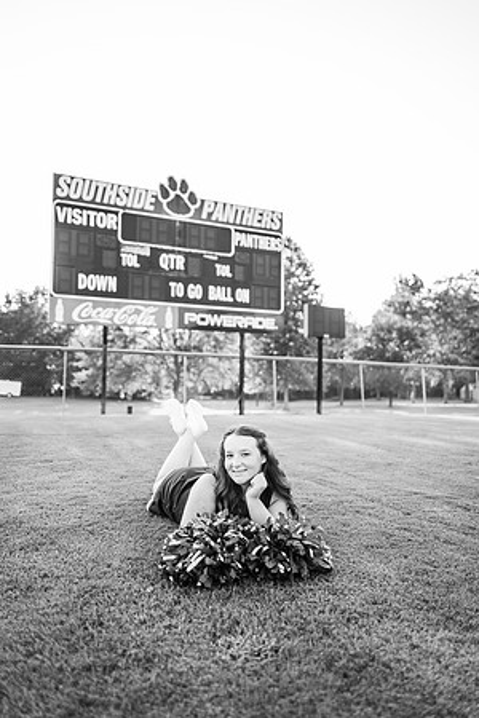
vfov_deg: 73.7
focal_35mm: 24
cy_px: 359
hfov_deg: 53.1
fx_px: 479
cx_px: 240
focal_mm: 24
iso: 125
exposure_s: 1/500
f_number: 2
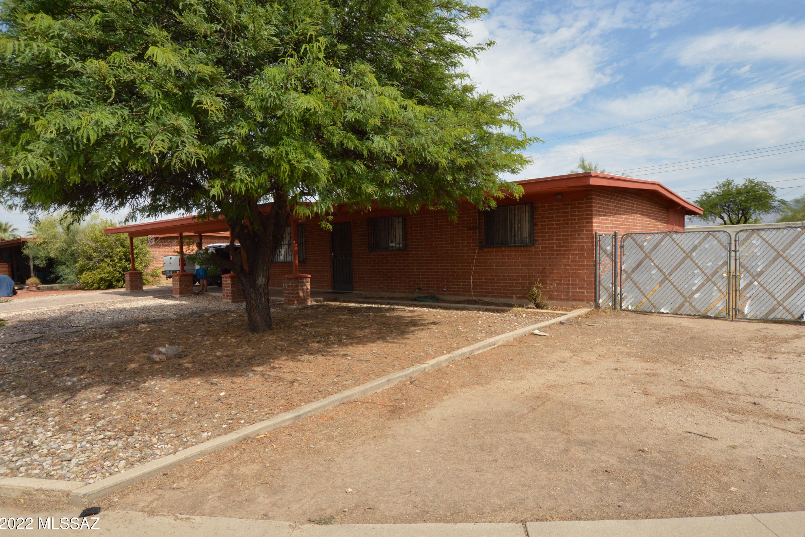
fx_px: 459
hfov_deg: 82.5
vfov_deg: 60.6
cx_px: 409
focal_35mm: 21
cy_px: 267
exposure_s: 1/3200
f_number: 7.1
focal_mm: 13
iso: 800
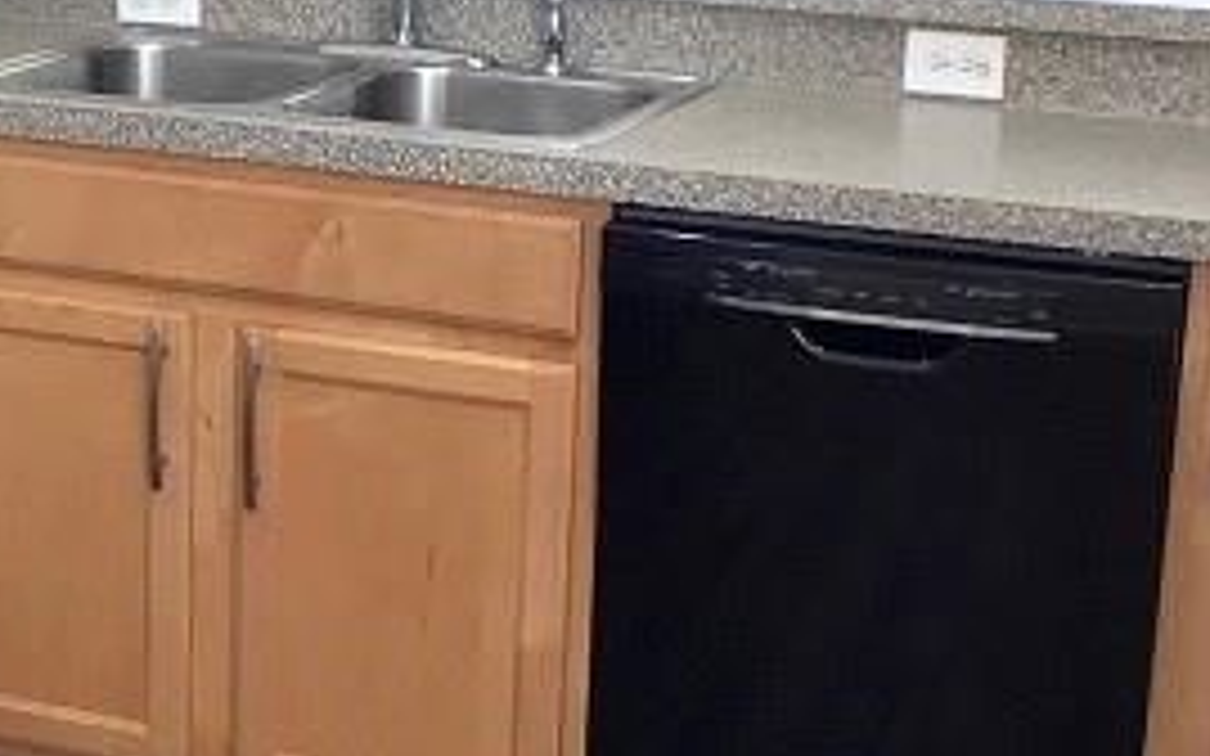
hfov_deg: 16.7
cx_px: 463
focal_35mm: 125
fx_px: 4121
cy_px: 400
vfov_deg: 10.5
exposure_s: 1/30
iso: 40
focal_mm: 3.3
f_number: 2.4
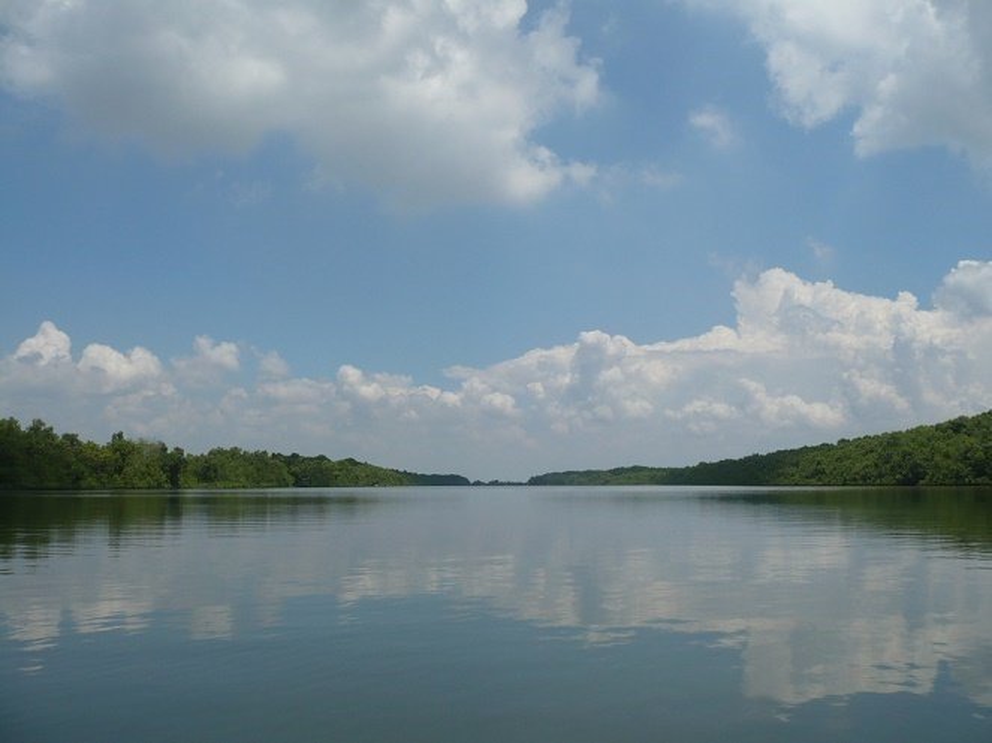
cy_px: 372
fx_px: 1003
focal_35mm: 35
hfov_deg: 52.6
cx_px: 496
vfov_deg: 40.7
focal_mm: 5.8
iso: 100
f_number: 8
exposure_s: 1/500
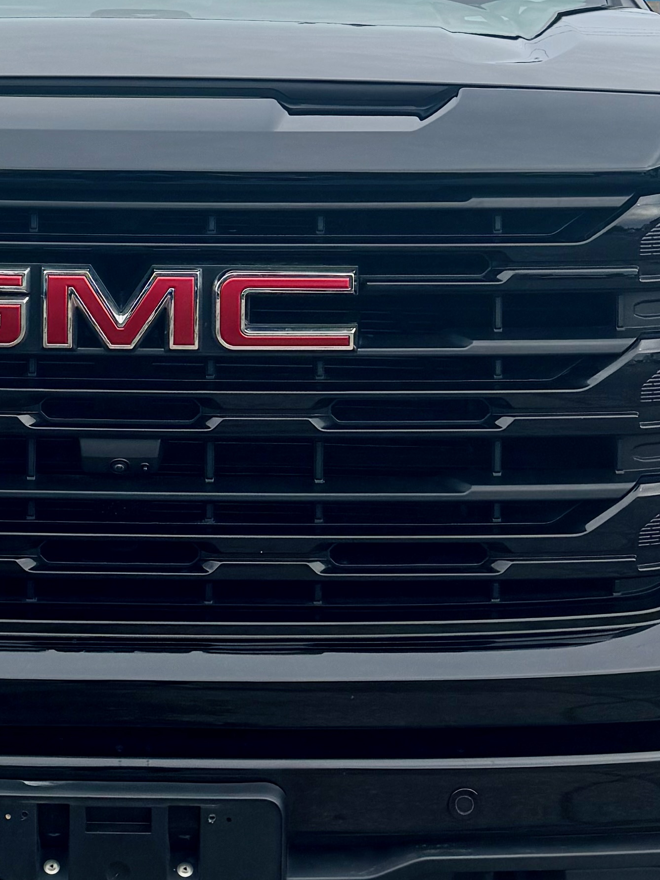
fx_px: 1957
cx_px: 133
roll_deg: -0.8
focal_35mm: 77
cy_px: 62
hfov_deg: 19.0
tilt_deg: +1.6
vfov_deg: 24.5
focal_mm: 6.76
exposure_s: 1/3247
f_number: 1.78
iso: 80
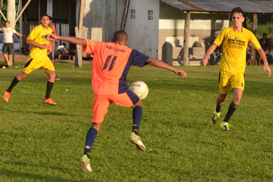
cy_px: 91
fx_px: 626
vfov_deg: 16.6
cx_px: 136
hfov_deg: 24.6
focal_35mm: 82
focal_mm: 55
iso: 200
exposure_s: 1/200
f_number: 7.1
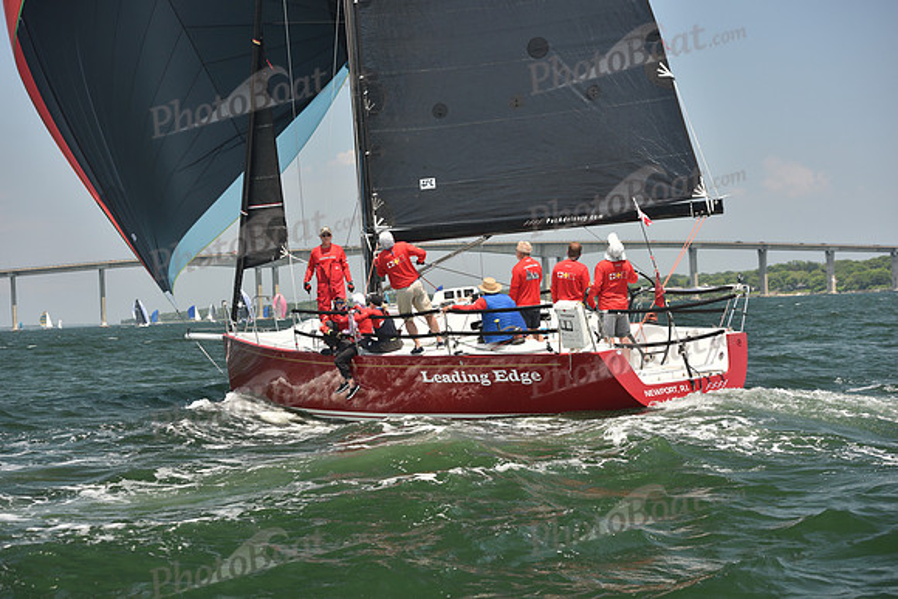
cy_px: 300
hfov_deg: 28.8
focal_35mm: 70
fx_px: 1746
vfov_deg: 19.5
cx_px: 449
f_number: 4.5
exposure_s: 1/640
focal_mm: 70
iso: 250
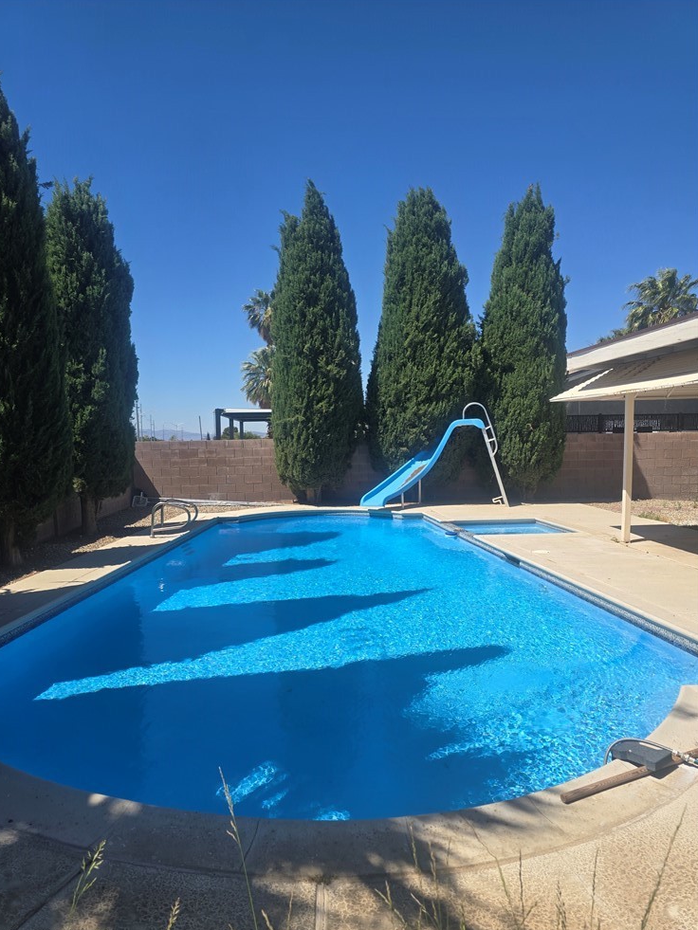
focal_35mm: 24
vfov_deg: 71.6
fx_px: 645
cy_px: 480
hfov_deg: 56.8
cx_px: 338
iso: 12
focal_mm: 6.3
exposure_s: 1/934
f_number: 1.7
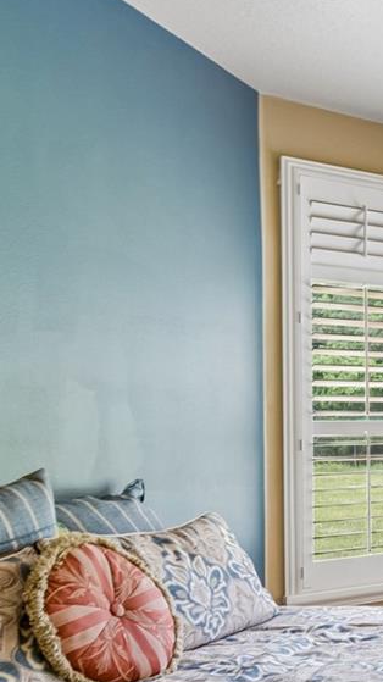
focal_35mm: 45
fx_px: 813
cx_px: 683
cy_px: 427
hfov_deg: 19.8
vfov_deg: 45.1
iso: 100
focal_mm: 10
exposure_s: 1/13
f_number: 7.1
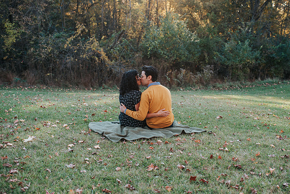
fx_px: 316
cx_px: 155
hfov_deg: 49.3
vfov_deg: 34.0
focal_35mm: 39
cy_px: 97
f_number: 3.2
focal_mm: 35
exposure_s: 1/800
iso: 800
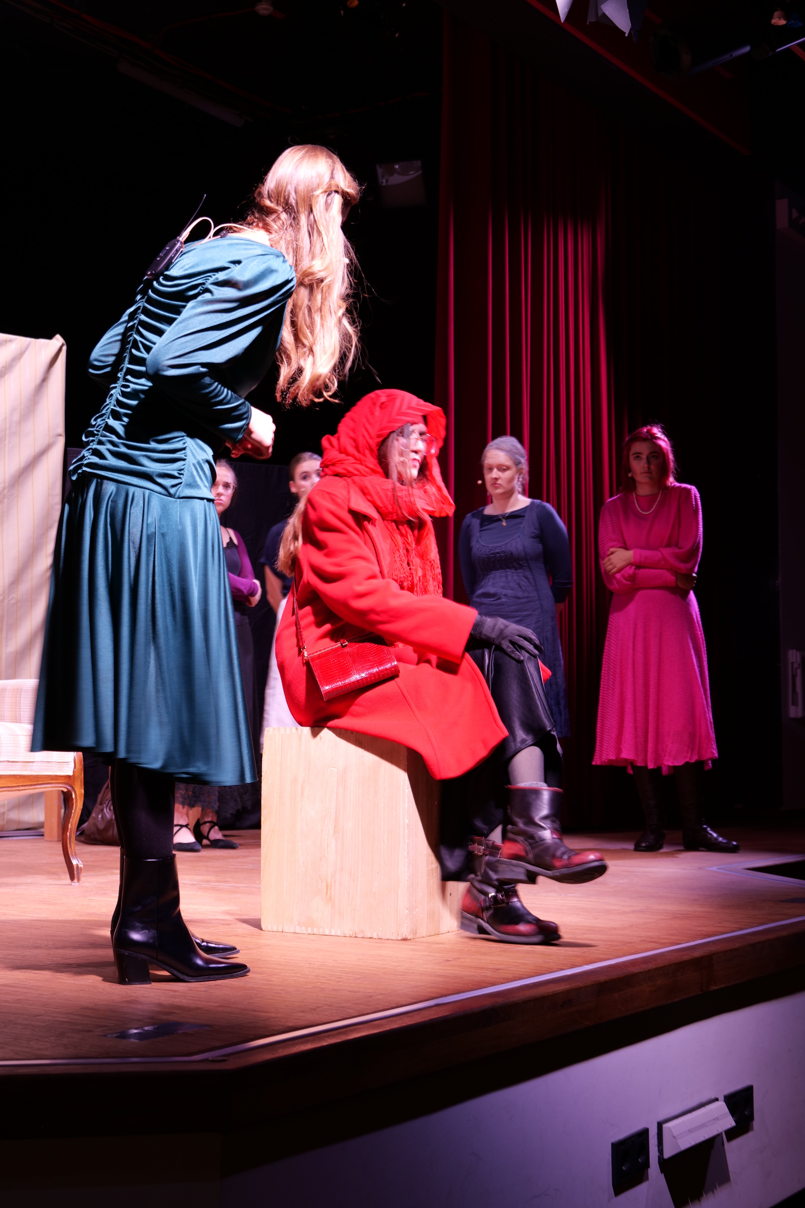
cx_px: 402
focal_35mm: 53
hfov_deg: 25.5
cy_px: 604
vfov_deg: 37.5
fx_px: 1778
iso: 400
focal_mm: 53
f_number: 5.4
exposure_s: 1/8
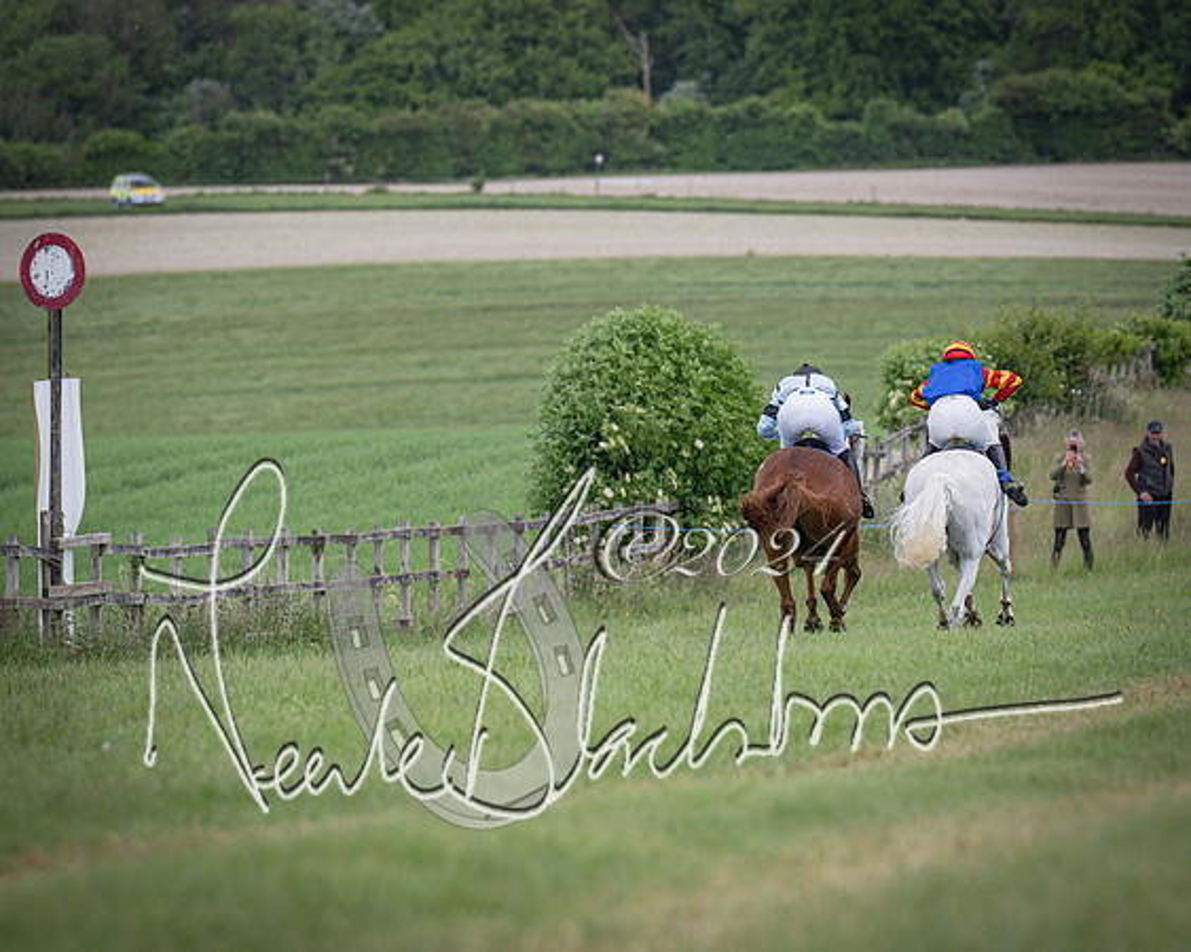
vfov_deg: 4.5
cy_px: 475
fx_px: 12243
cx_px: 677
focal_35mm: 347
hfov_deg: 5.6
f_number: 4
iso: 400
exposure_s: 1/1600
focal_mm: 200
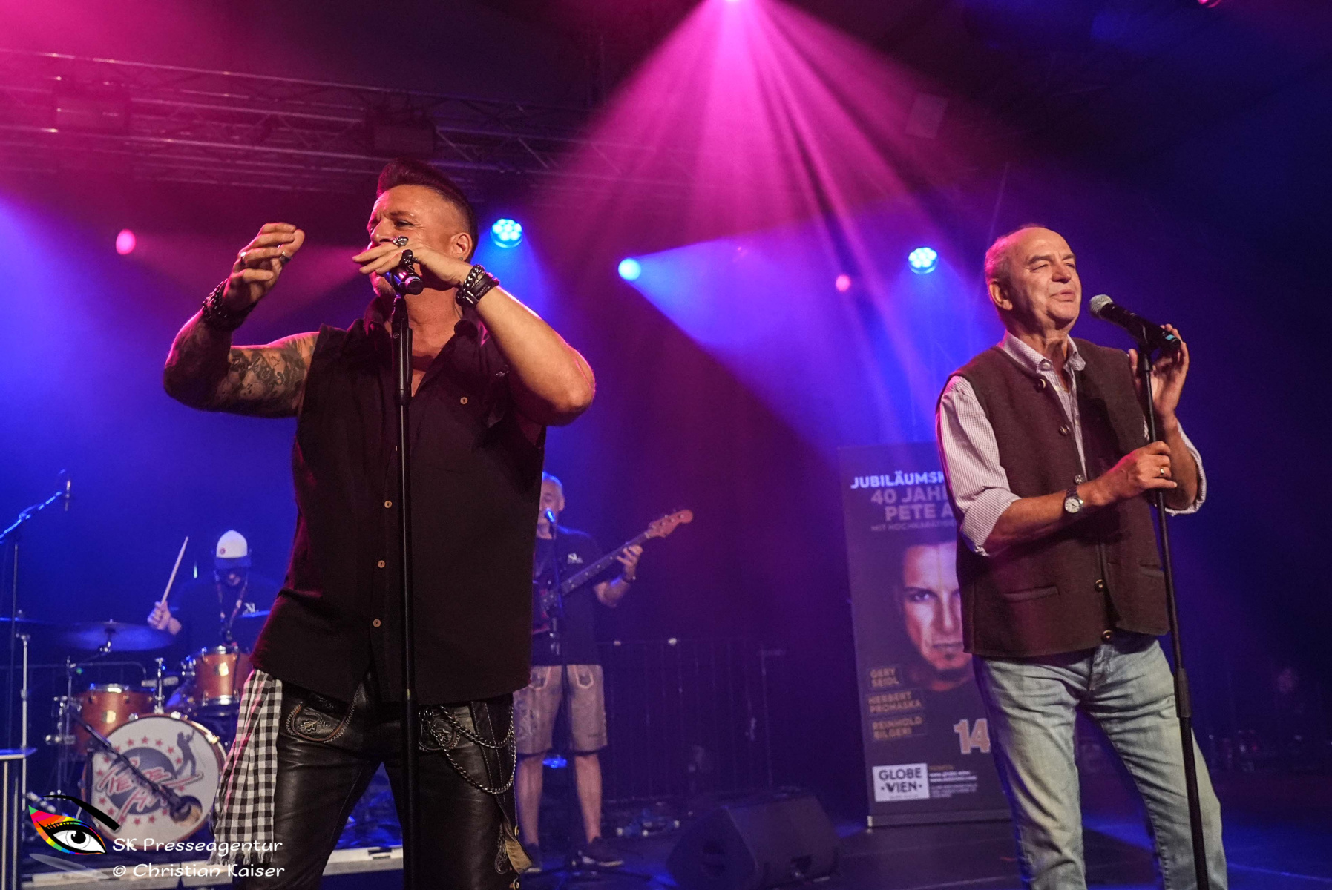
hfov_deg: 53.1
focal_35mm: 36
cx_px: 666
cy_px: 445
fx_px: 1333
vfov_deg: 36.9
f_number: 4
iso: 5000
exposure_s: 1/500
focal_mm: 24
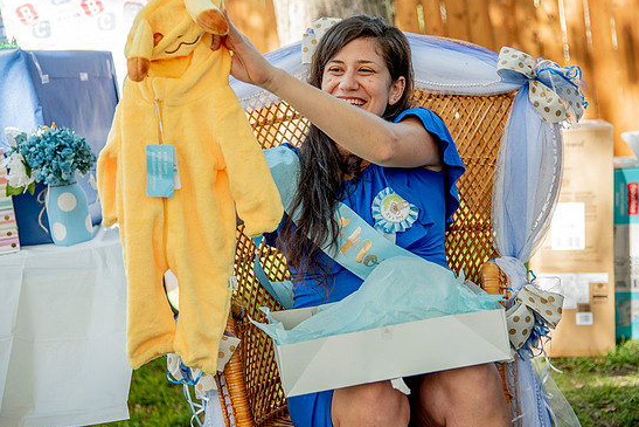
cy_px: 212
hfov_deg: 28.8
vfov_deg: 19.5
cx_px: 321
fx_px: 1243
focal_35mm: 70
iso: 125
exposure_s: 1/125
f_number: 4
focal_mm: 66
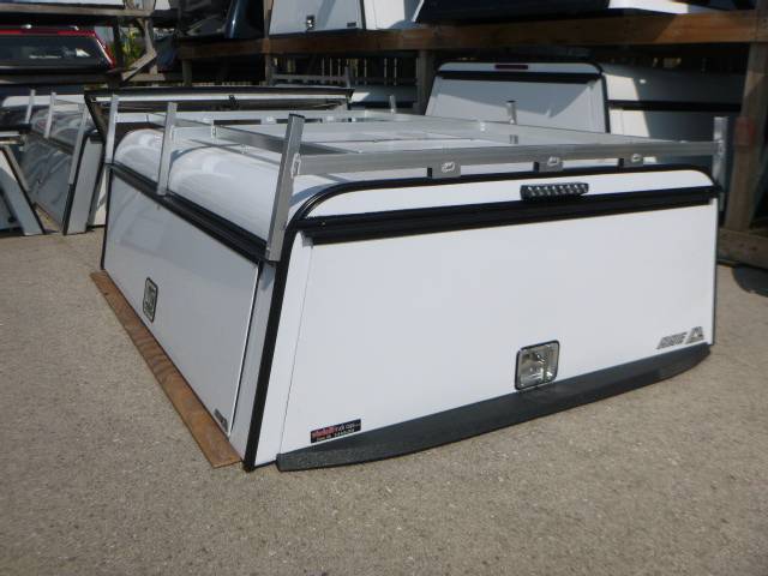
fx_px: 688
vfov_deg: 45.4
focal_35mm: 31
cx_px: 384
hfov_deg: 58.4
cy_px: 288
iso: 100
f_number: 4.2
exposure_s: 1/1300
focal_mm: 5.5
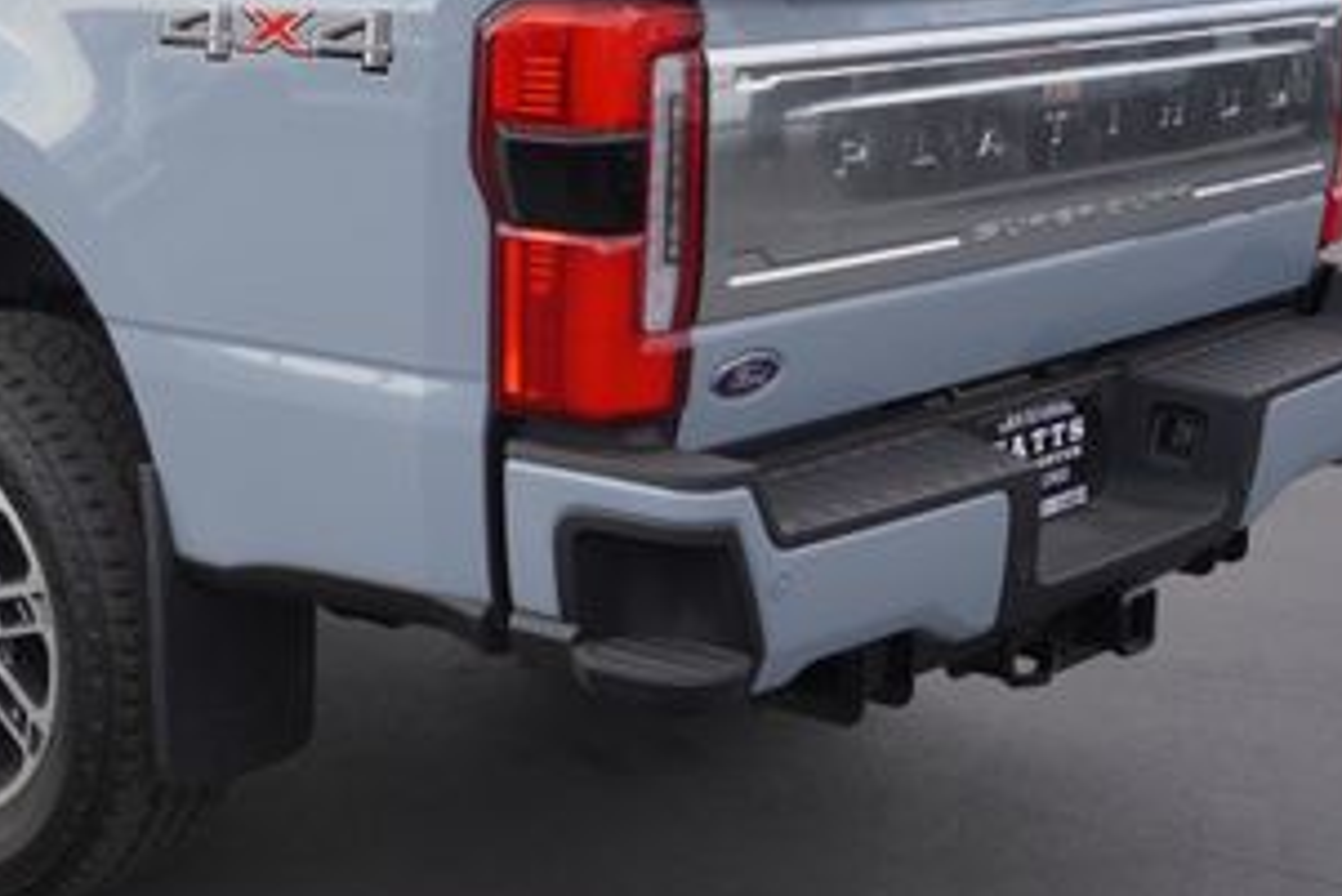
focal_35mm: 67
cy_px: 267
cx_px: 103
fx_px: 2501
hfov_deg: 28.7
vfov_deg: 20.2
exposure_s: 1/100
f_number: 7.1
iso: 100
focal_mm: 21
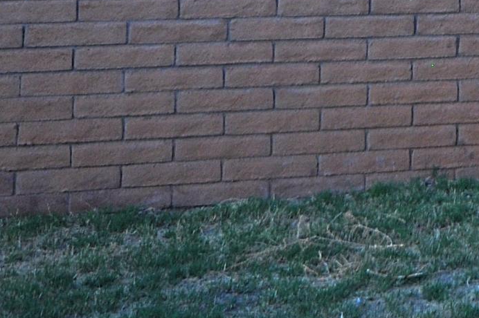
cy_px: -261
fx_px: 1728
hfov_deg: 14.4
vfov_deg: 9.9
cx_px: 783
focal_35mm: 130
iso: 220
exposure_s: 1/125
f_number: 5.6
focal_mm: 20
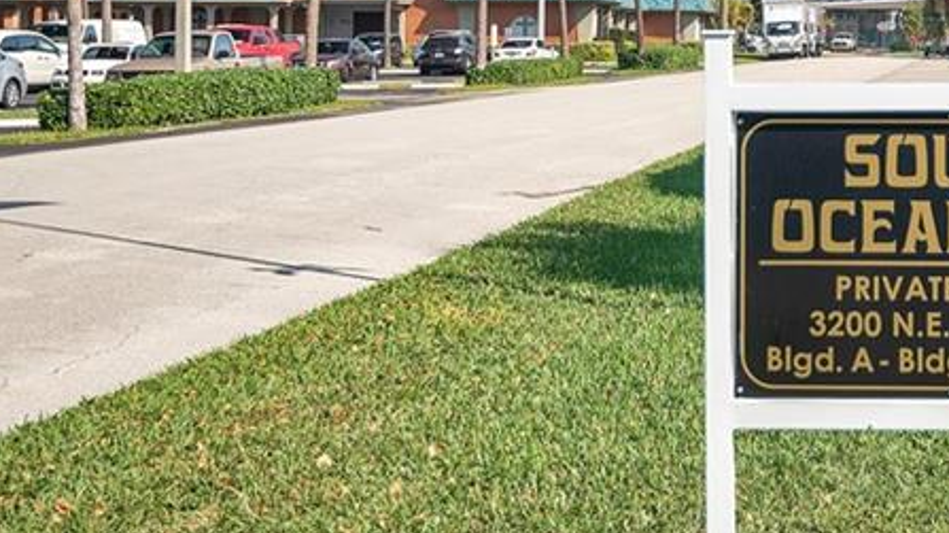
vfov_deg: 16.3
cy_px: -20
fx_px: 1811
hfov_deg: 28.3
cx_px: 843
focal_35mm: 72
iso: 100
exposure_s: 1/320
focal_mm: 30
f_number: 4
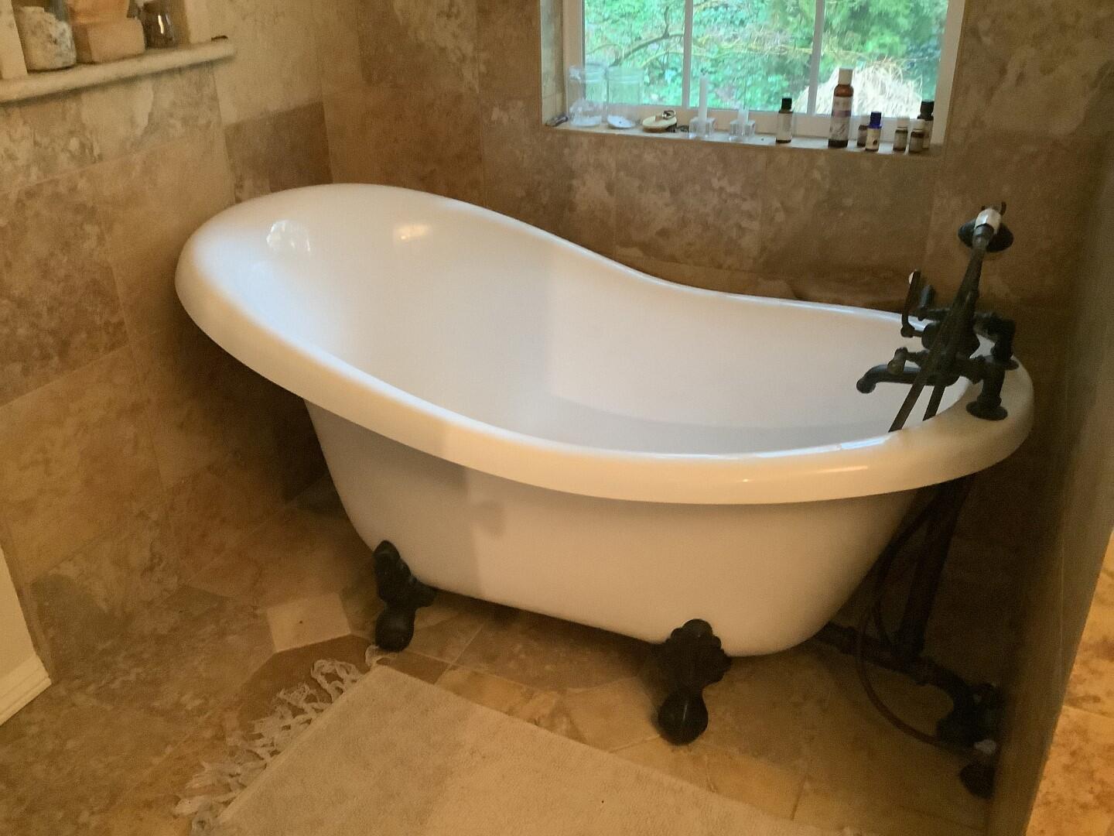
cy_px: 418
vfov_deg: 45.4
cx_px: 557
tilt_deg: -27.9
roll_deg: +1.4
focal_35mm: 31
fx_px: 998
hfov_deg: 58.4
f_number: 2.4
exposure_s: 1/30
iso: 640
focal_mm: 3.3
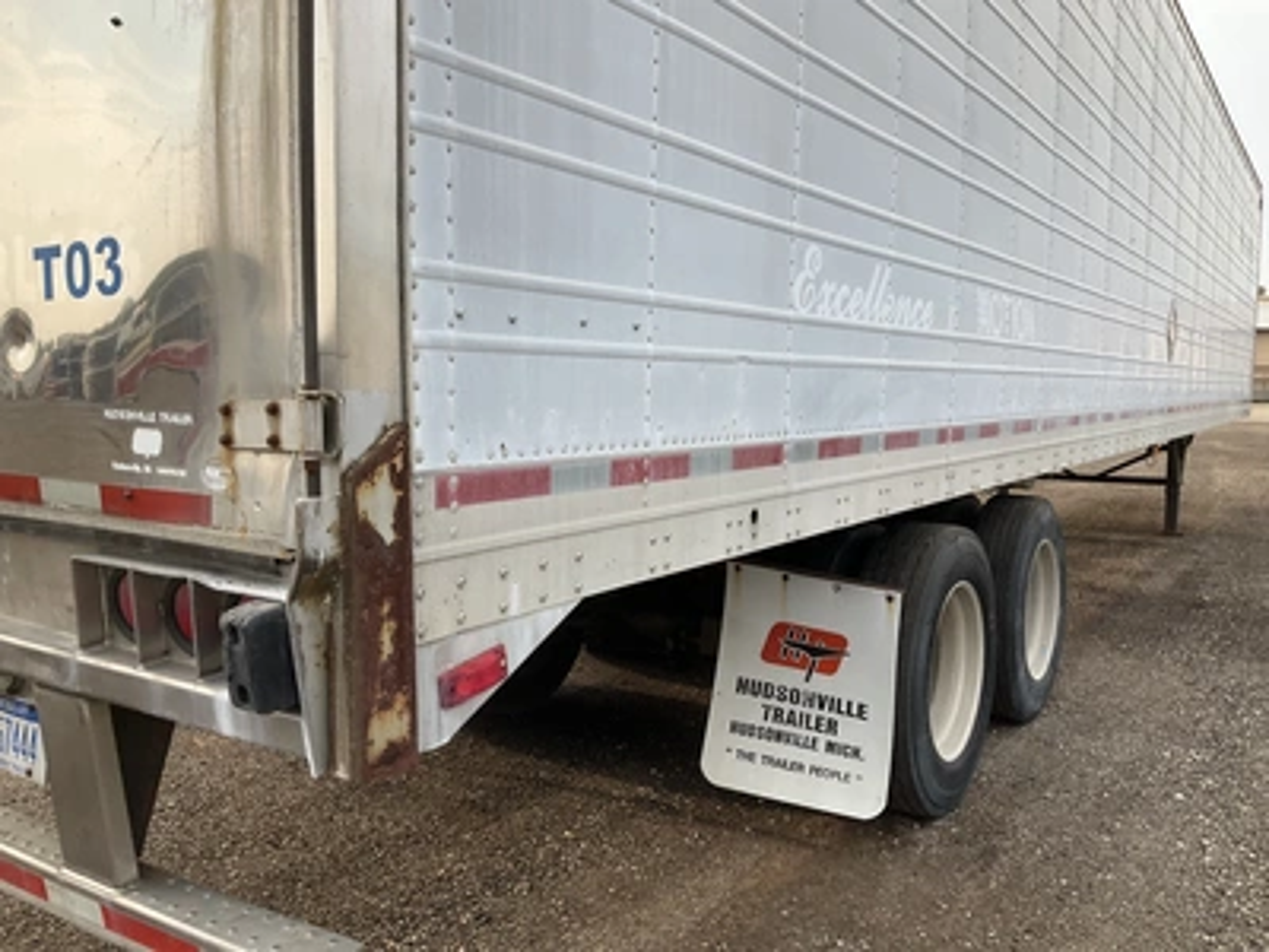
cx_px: 634
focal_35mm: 29
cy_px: 476
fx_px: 1063
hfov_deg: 61.7
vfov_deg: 48.2
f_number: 1.8
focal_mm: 3
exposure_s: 1/586
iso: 25
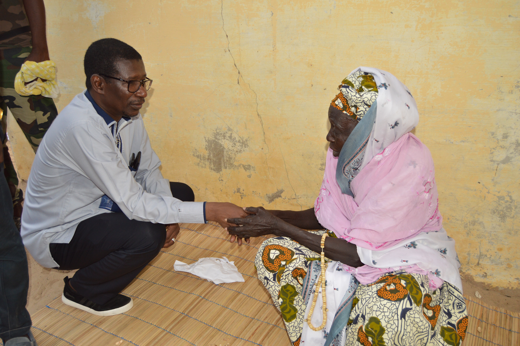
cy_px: 173
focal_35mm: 28
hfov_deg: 64.6
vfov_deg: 45.6
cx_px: 260
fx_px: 411
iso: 400
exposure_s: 1/200
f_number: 3.5
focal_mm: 19
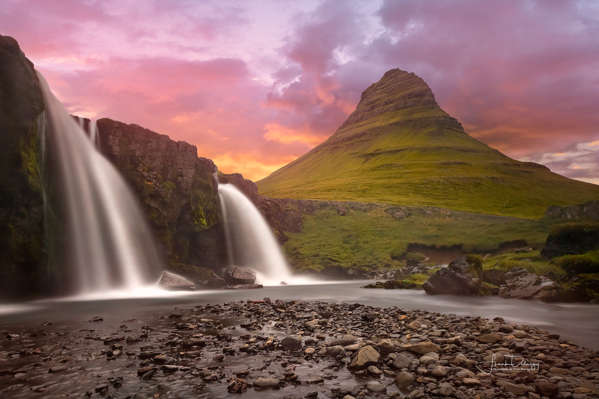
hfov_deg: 96.7
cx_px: 300
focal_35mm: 16
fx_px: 266
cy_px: 200
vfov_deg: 73.7
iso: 400
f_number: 9
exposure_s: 30
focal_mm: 16
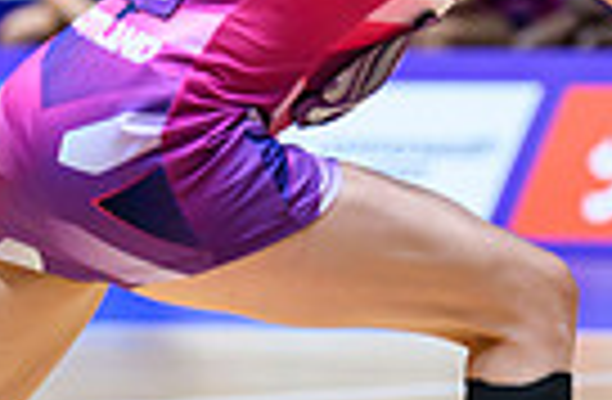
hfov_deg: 2.5
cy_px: 18
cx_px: 954
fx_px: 14114
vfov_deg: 1.6
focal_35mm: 835
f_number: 3.5
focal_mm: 165
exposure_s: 1/1600
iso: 2500
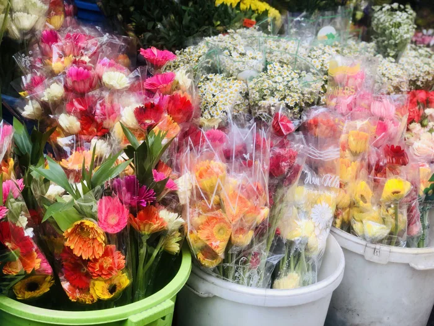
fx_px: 715
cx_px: 217
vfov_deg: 25.7
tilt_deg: -26.0
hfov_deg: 33.8
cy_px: 163
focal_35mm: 57
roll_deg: -5.4
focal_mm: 6.6
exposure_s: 1/120
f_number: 2.8
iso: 20
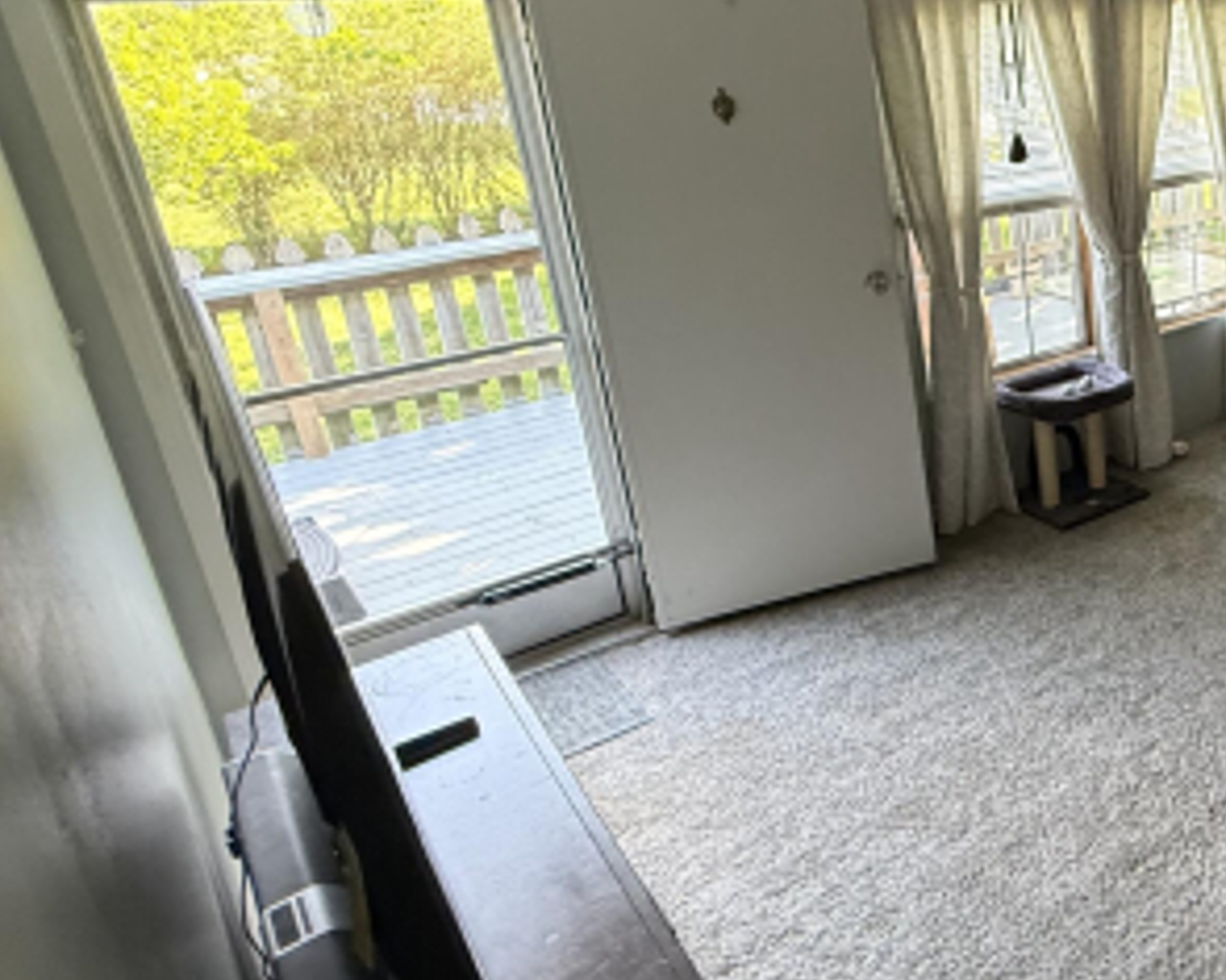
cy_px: 346
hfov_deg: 45.5
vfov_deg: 46.5
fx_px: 1124
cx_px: 1295
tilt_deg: -16.6
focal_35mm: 31
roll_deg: +1.2
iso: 400
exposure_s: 1/60
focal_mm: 2.22
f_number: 2.2
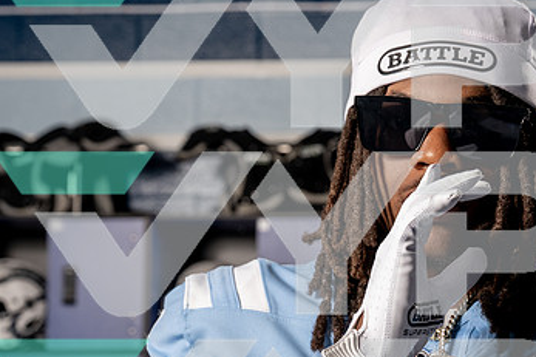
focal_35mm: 97
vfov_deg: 14.1
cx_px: 386
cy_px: 234
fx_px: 1443
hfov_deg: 20.9
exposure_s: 1/250
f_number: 5.6
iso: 500
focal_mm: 58
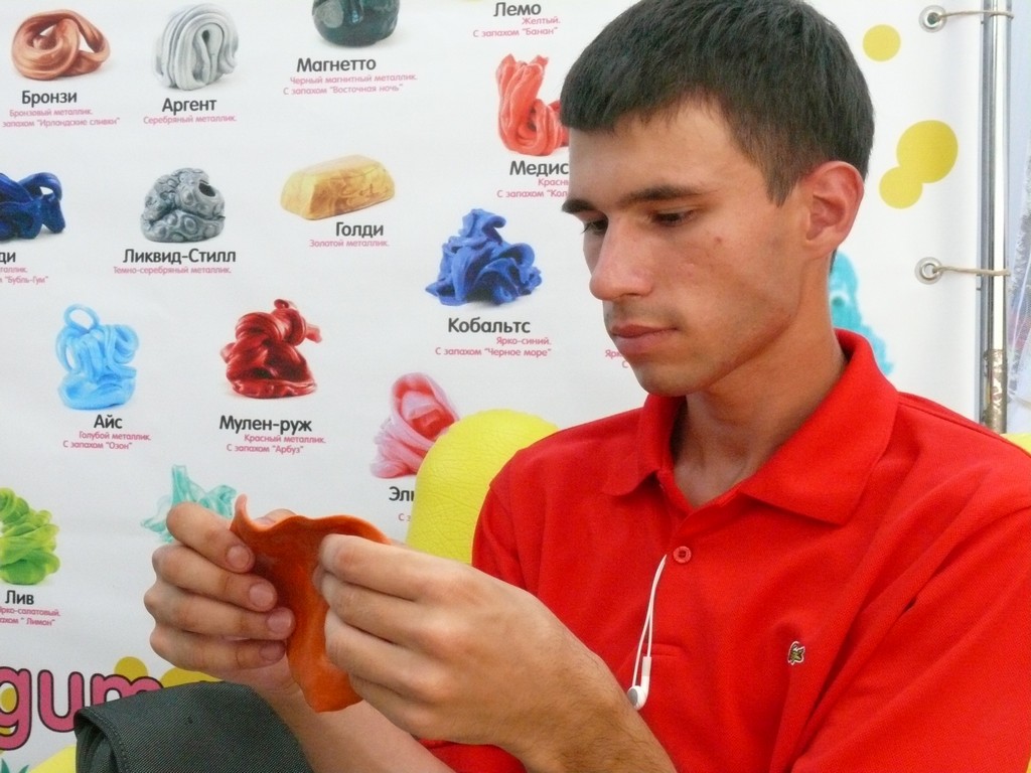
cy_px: 386
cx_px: 516
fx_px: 1668
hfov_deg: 34.3
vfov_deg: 26.1
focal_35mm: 56
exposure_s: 1/100
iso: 800
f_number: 10
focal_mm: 11.8
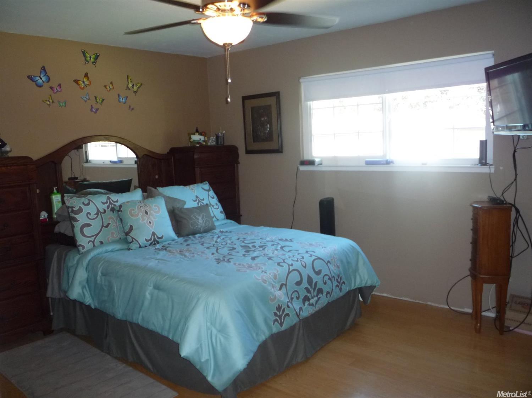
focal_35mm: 30
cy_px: 199
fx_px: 461
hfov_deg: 60.0
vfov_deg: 46.8
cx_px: 266
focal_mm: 5.2
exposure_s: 1/30
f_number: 3.3
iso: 250
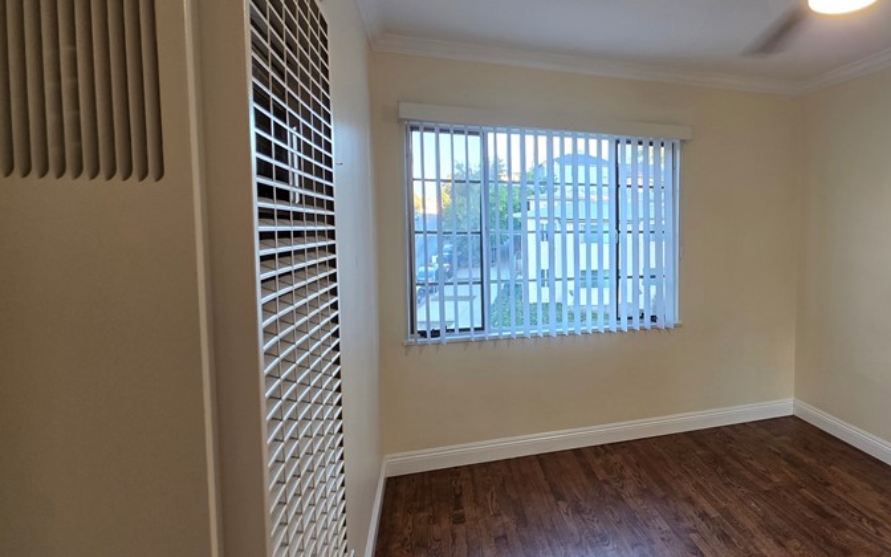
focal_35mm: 21
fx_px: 510
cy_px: 261
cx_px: 648
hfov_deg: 77.3
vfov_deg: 57.2
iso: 125
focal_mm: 2.2
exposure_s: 1/60
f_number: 1.9
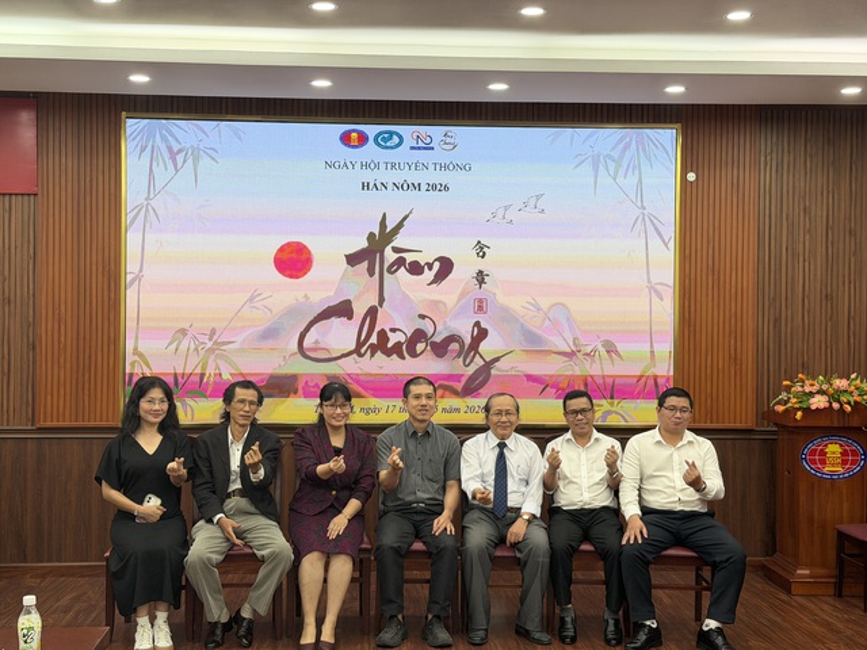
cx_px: 434
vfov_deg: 30.3
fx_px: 1202
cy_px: 325
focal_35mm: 48
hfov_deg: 39.7
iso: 80
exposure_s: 1/100
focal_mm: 6.76
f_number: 1.78
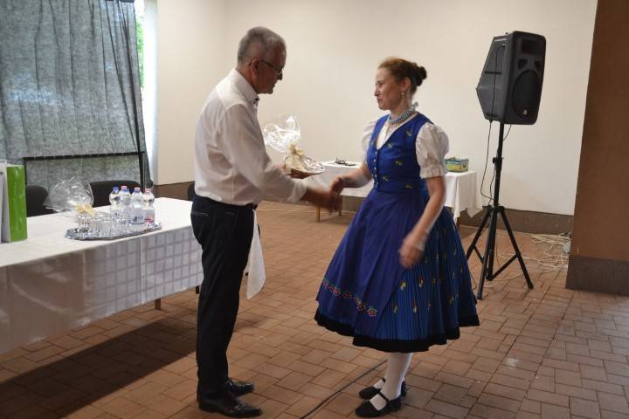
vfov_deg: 41.7
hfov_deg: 59.5
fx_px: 550
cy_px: 210
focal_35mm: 32
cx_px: 314
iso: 400
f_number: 3.8
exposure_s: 1/30
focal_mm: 21
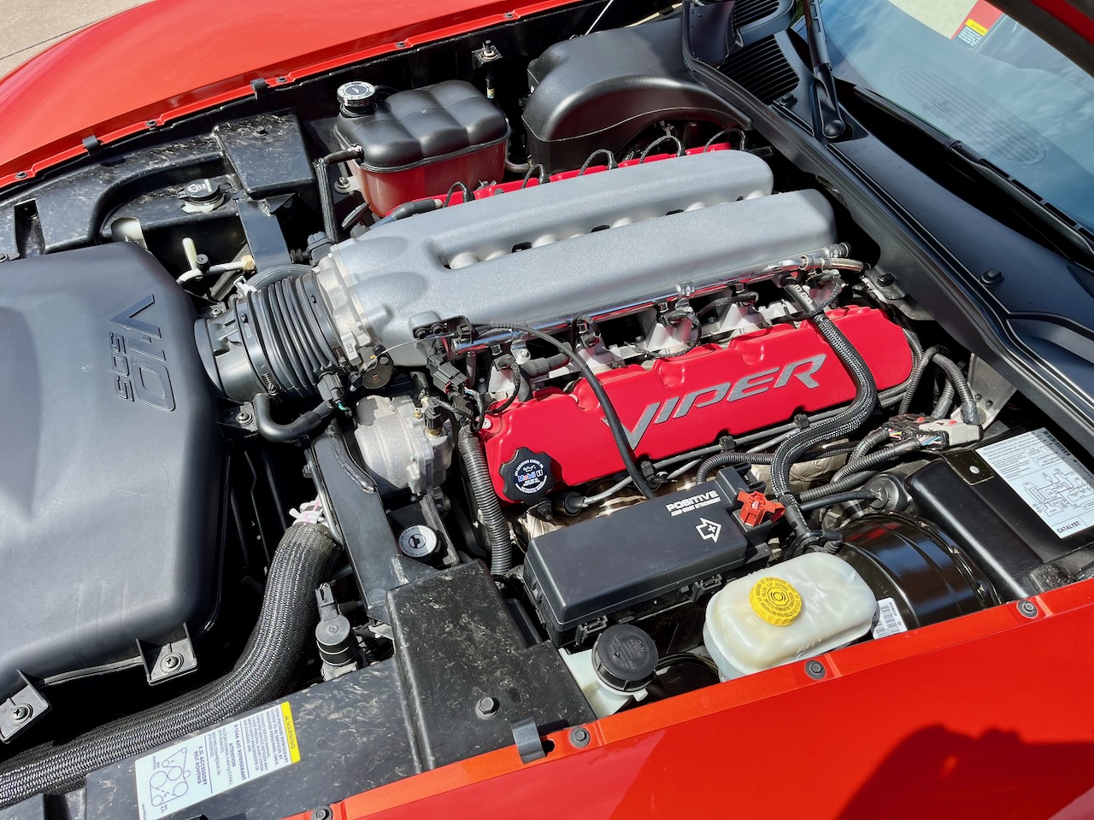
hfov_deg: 67.3
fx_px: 822
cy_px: 410
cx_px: 547
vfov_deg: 53.1
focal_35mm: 26
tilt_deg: -50.1
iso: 50
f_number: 1.6
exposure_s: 1/1497
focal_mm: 5.1
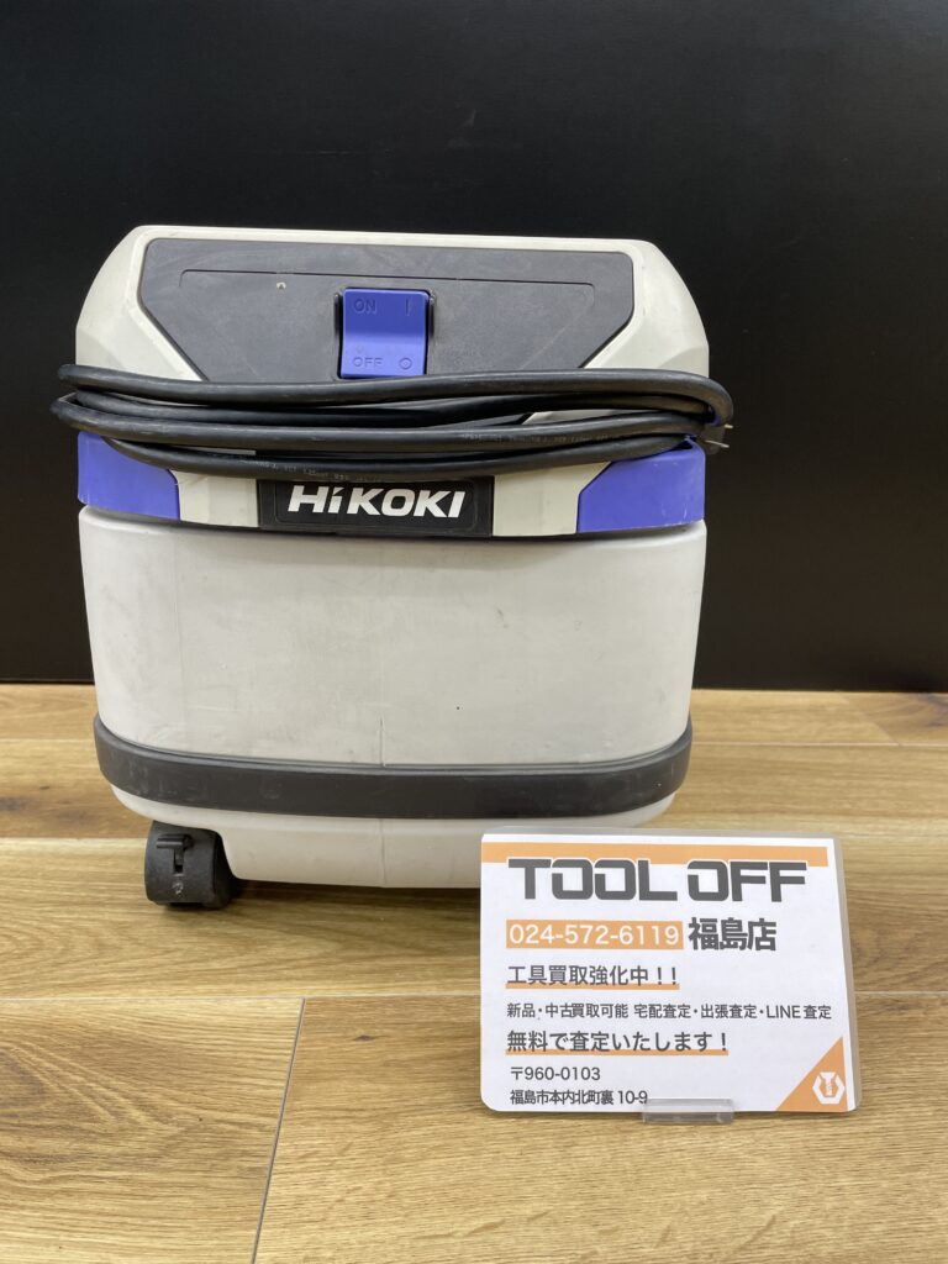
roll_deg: -2.2
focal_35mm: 26
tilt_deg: -14.6
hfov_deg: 53.1
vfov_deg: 67.3
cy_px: 632
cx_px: 474
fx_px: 949
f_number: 1.6
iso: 100
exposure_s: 1/100
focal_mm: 4.2
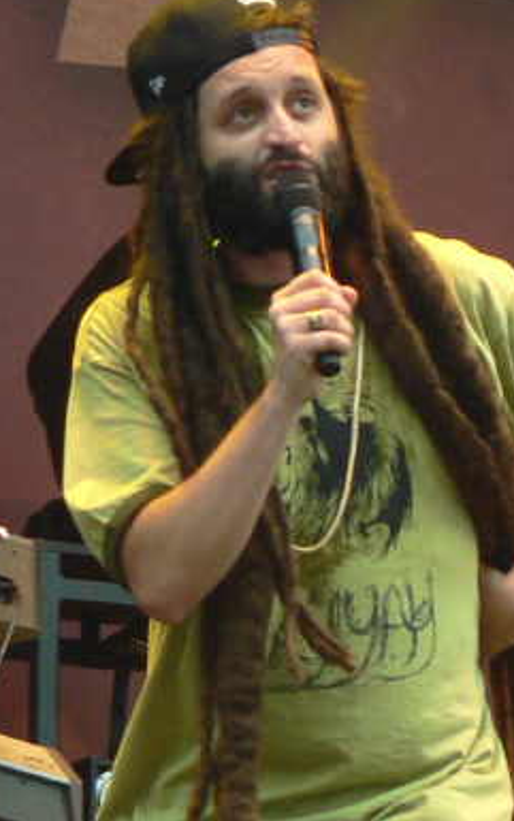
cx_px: 424
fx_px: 4366
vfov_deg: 10.7
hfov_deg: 6.7
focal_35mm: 195
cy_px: 456
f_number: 3.2
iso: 100
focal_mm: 20.3
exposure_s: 1/60
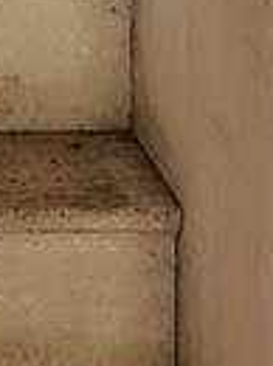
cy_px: -377
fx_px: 1625
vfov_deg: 11.5
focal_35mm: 154
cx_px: -177
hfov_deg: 9.3
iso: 160
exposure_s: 1/120
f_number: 2.4
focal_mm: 4.3
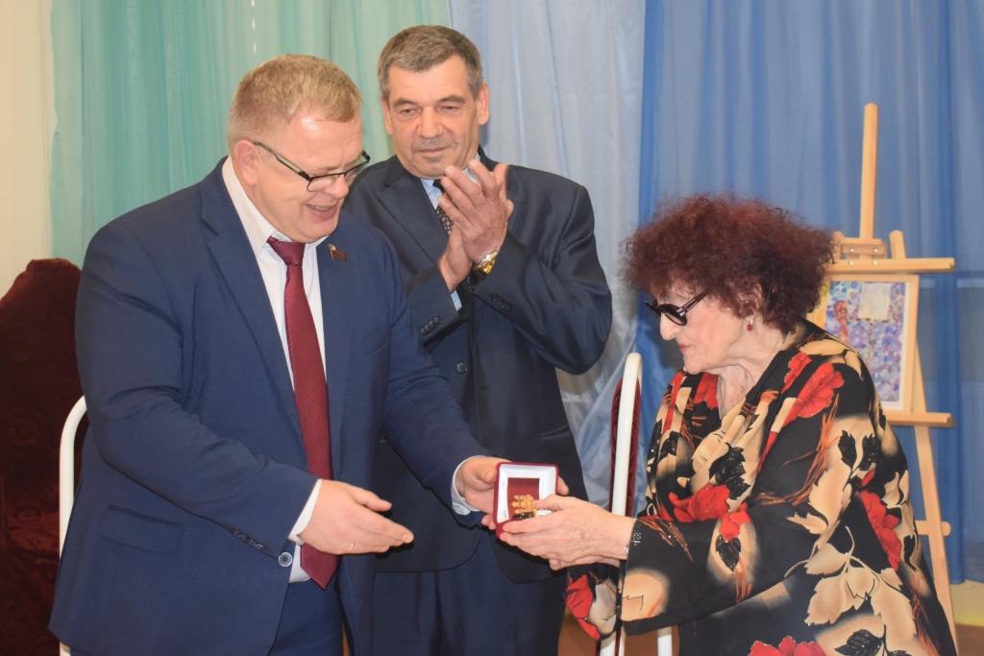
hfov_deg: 37.8
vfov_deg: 25.8
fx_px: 1435
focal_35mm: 52
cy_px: 328
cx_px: 492
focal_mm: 35
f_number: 4.5
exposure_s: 1/60
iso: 2000
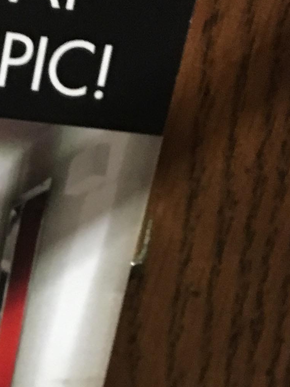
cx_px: -11
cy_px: 329
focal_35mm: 116
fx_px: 1296
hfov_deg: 12.6
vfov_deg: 16.8
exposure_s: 1/15
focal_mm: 4.15
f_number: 2.2
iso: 400
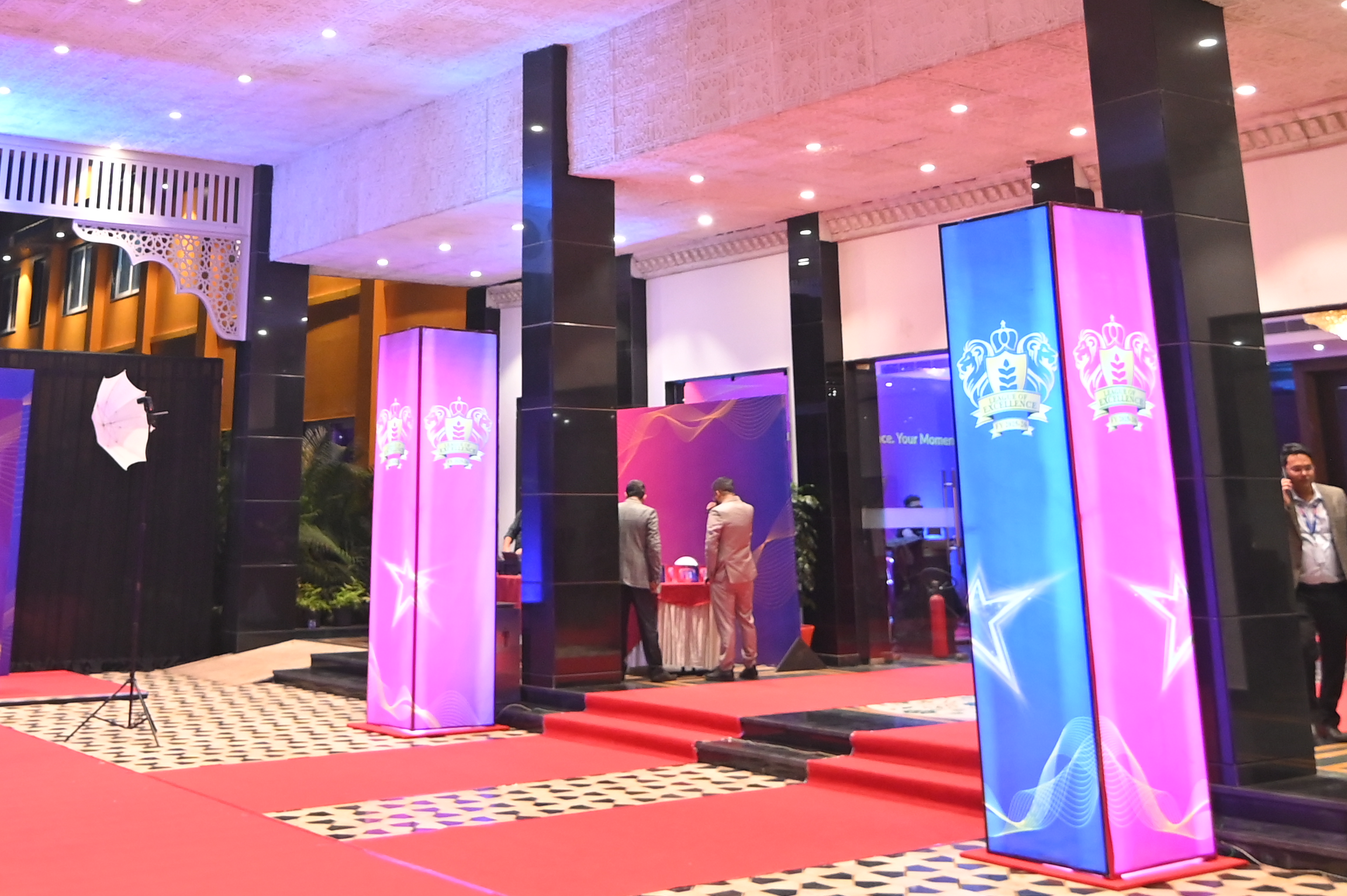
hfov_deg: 46.3
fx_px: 1570
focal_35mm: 42
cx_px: 565
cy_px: 25
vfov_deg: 29.9
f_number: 2.8
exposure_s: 1/125
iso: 2000
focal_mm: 16
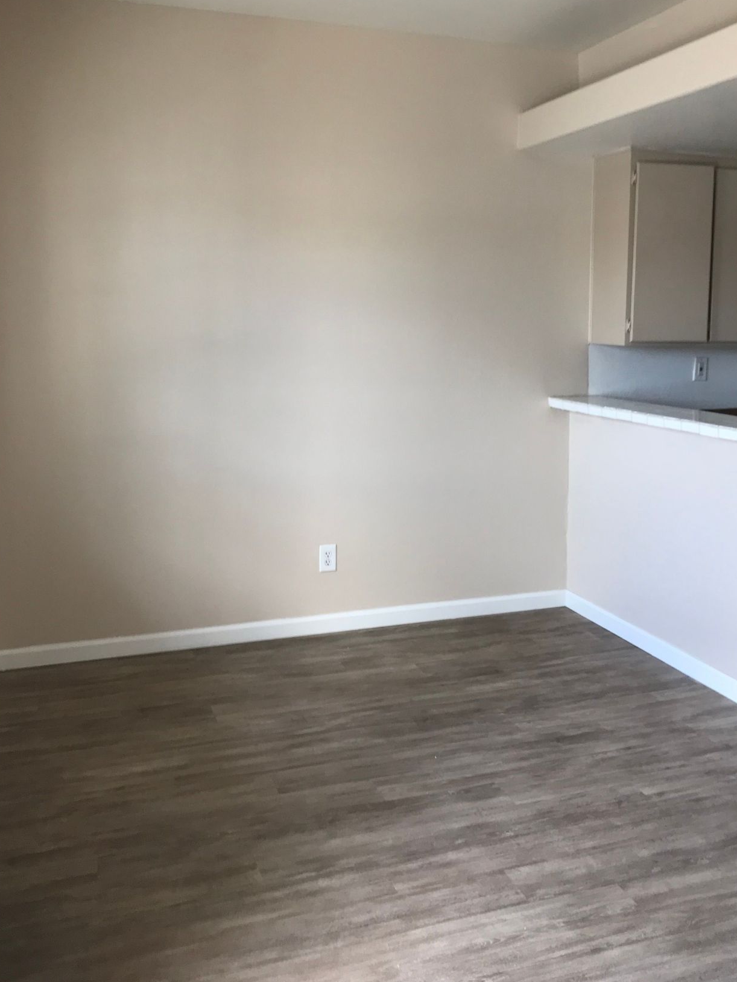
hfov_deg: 42.9
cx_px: 378
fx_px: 937
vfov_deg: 55.1
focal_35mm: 33
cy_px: 417
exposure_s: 1/120
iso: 40
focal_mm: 3.99
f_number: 1.8
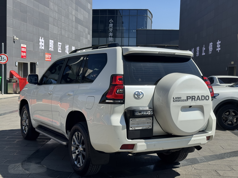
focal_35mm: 48
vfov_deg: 30.3
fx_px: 330
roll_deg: -0.7
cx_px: 119
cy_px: 89
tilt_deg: -2.5
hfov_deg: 39.7
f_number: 1.78
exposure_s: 1/4049
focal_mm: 6.76
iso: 64
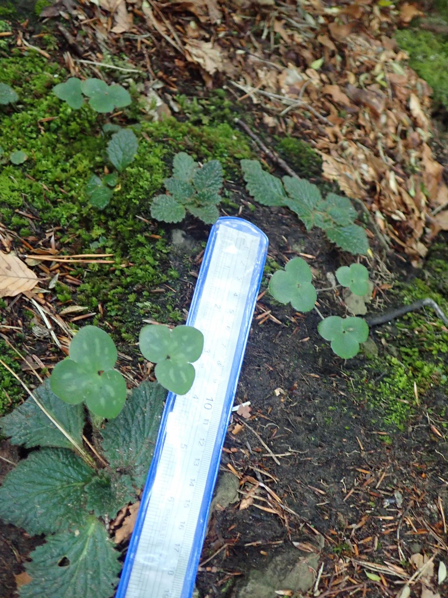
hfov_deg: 46.8
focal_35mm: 30
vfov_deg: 60.0
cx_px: 224
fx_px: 518
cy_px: 299
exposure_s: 1/50
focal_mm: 5.5
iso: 800
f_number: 2.3
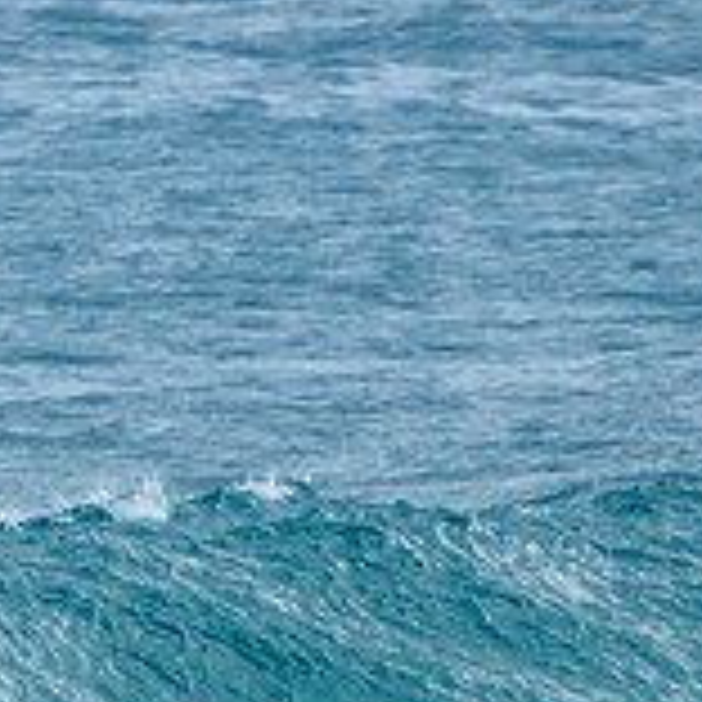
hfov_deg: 1.0
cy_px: 522
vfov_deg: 1.0
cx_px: -404
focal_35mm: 1741
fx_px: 39945
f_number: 5.6
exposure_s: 1/2000
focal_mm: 400
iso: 900
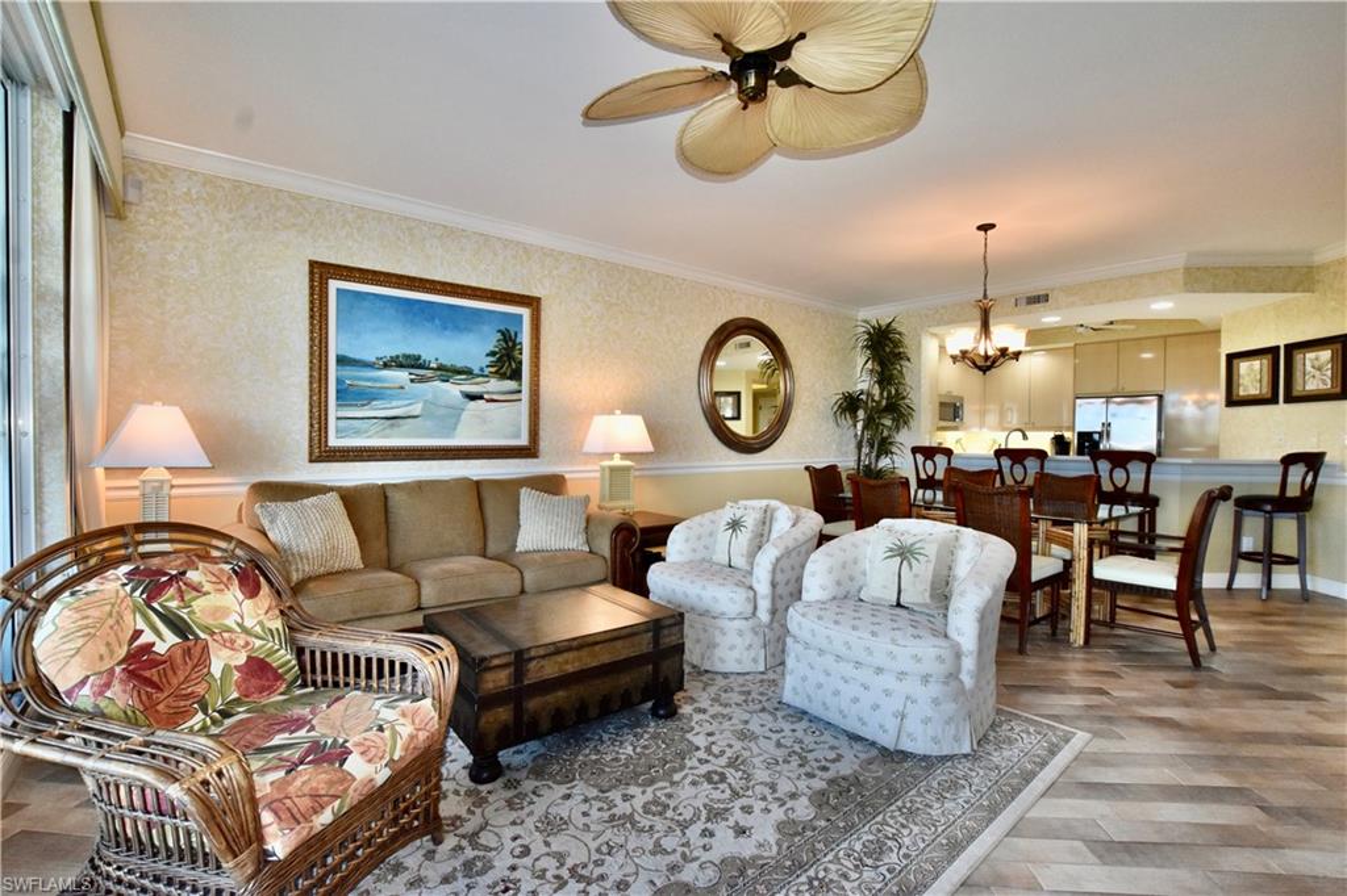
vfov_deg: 77.3
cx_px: 674
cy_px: 448
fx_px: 561
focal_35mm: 15
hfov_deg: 100.4
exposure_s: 1/60
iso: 1400
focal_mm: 10
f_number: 9
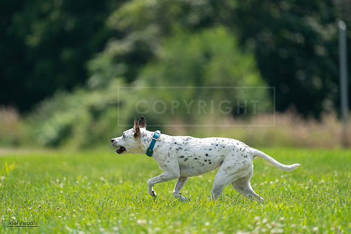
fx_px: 5393
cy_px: 117
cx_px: 176
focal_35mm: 553
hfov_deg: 3.7
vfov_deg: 2.5
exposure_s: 1/4000
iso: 1250
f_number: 6.3
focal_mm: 553
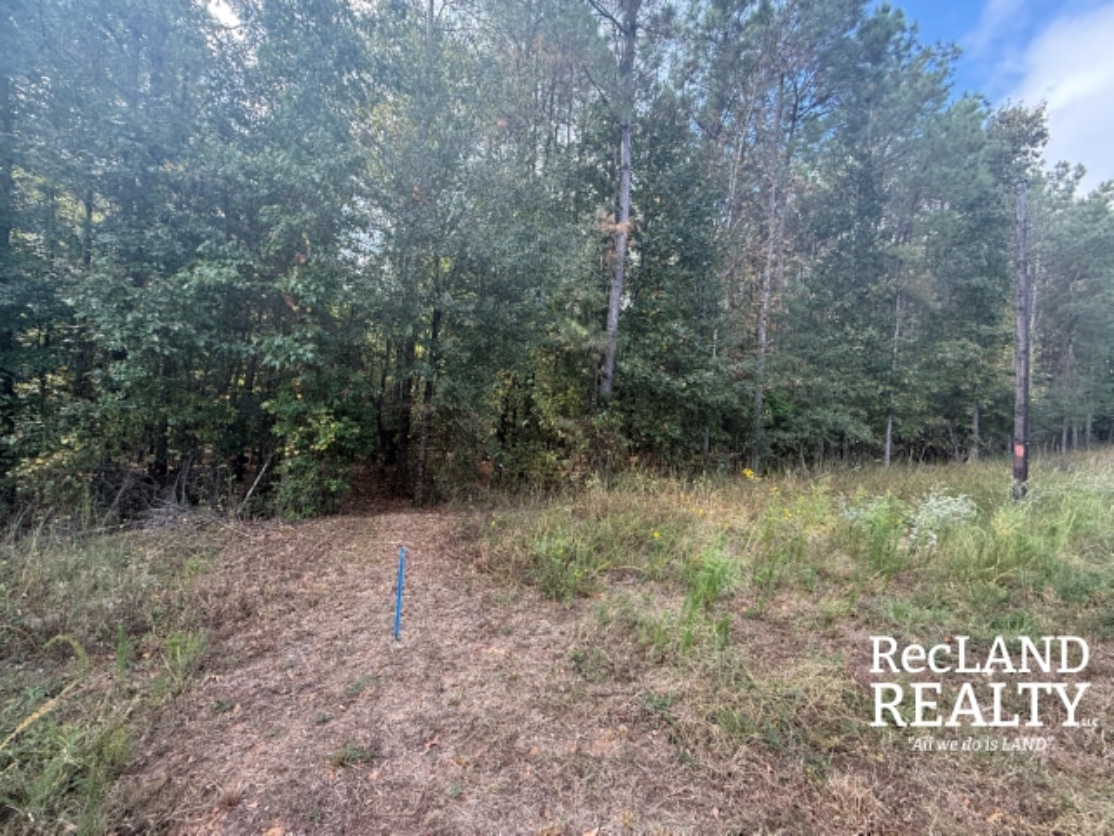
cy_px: 418
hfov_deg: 102.1
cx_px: 557
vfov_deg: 85.7
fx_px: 451
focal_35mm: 14
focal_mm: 2.22
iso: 64
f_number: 2.2
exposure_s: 1/207
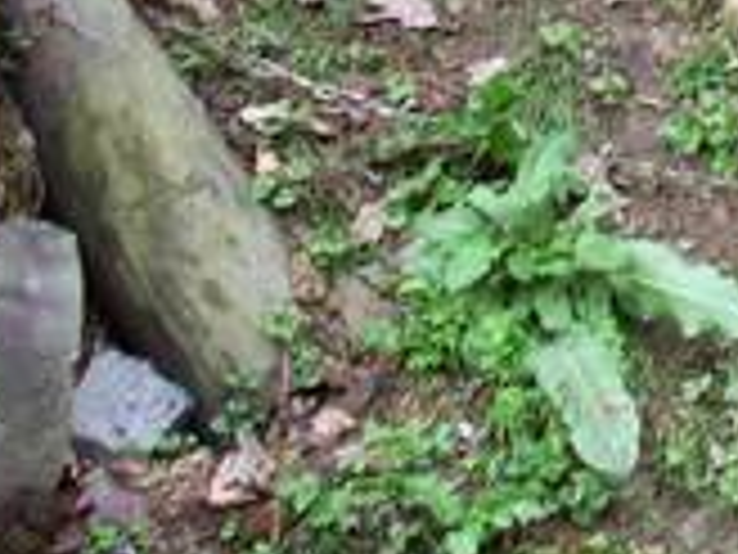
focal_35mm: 113
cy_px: -137
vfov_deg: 12.7
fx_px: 2409
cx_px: 1058
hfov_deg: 16.1
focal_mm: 6.2
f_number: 2.8
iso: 80
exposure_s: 1/117
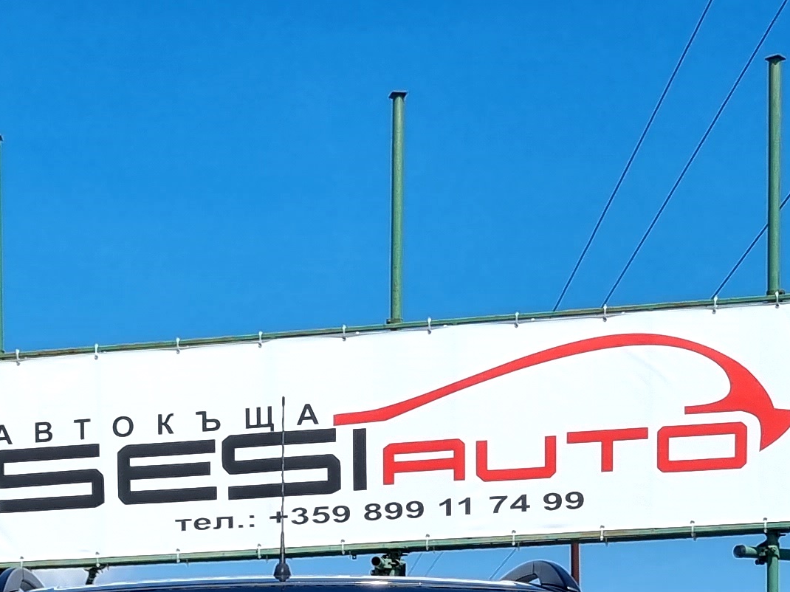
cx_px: 231
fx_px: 2236
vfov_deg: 13.5
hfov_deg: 19.9
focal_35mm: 98
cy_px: 1067
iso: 50
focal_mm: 5.4
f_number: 1.8
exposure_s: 1/3584
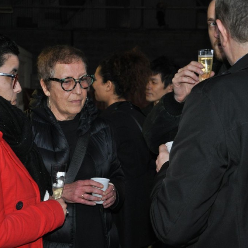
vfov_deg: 26.1
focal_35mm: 66
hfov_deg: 26.0
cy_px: 124
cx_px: 93
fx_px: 535
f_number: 4.5
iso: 800
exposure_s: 1/60
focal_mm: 34
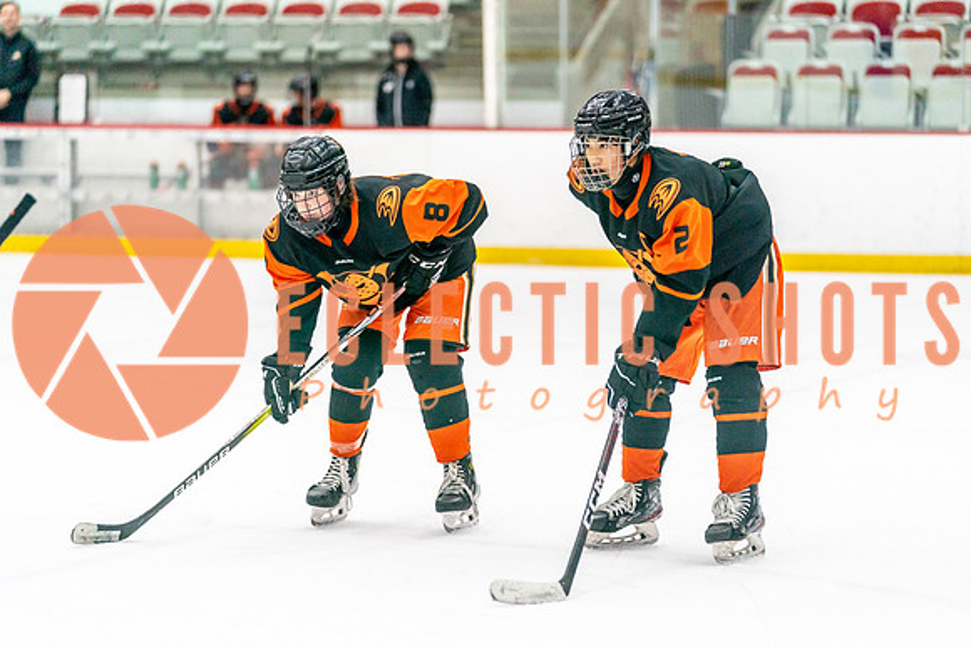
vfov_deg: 9.5
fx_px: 3896
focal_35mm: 144
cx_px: 486
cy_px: 324
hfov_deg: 14.2
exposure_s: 1/1250
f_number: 2.8
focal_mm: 143
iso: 3200
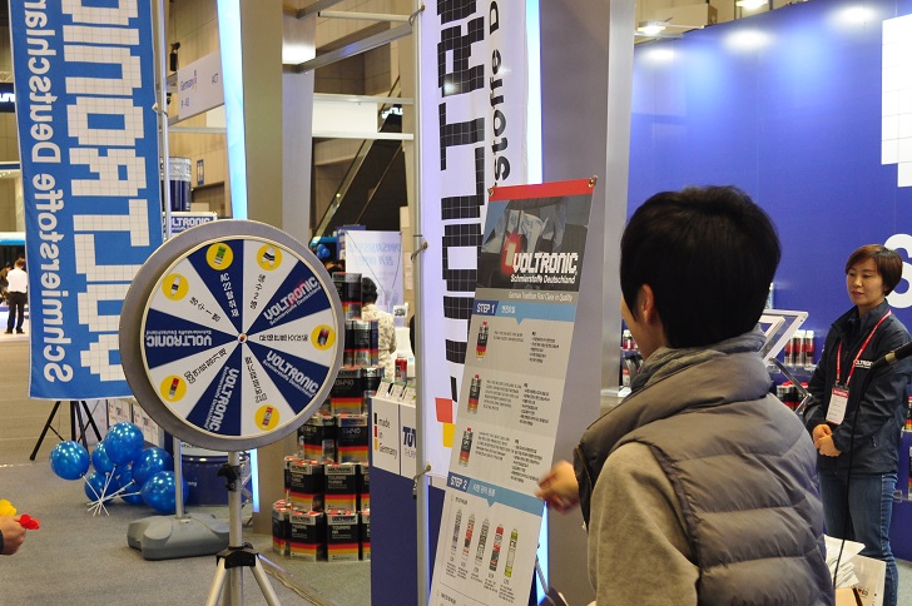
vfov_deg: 25.3
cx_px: 479
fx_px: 1341
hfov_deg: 37.5
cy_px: 404
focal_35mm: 53
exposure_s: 1/30
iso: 450
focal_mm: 24
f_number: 5
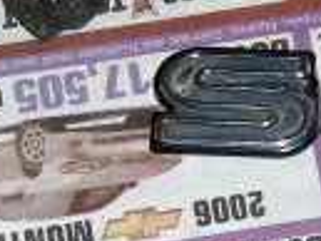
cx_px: 371
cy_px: 385
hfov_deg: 10.0
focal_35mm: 196
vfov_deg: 7.4
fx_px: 1819
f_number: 4.8
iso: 100
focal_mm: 8
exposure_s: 1/60
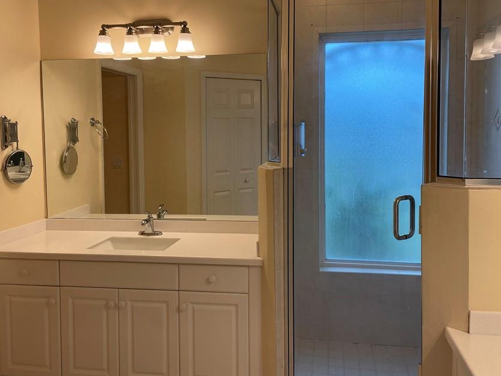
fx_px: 463
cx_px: 259
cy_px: 157
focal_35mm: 32
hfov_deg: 56.8
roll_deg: +1.1
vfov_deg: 44.0
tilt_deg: -3.4
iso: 32
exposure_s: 1/159
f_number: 1.6
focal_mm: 4.2
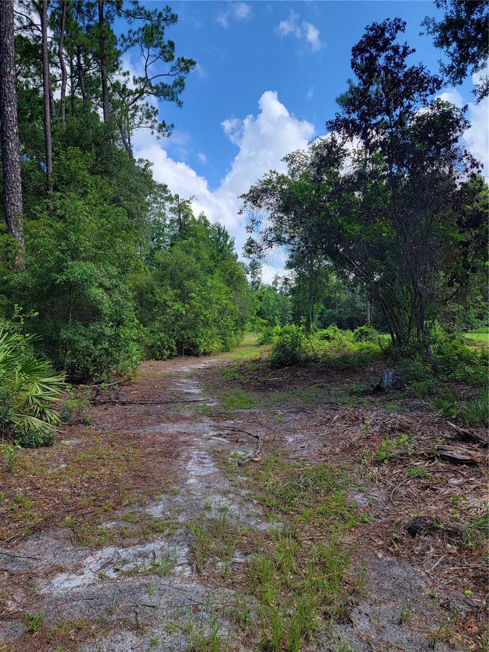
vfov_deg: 71.6
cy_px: 326
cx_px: 244
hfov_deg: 56.8
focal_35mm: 24
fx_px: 452
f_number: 1.8
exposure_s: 1/372
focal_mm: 6.7
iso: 16
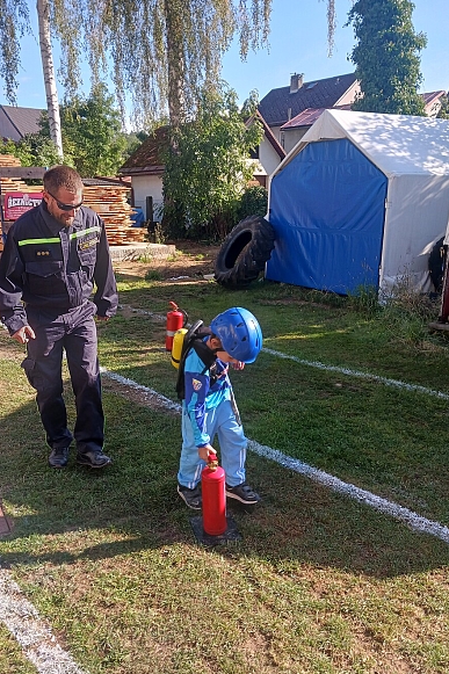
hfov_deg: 44.9
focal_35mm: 29
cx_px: 208
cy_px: 343
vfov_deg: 63.7
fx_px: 543
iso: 20
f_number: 1.8
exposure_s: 1/126
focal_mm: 4
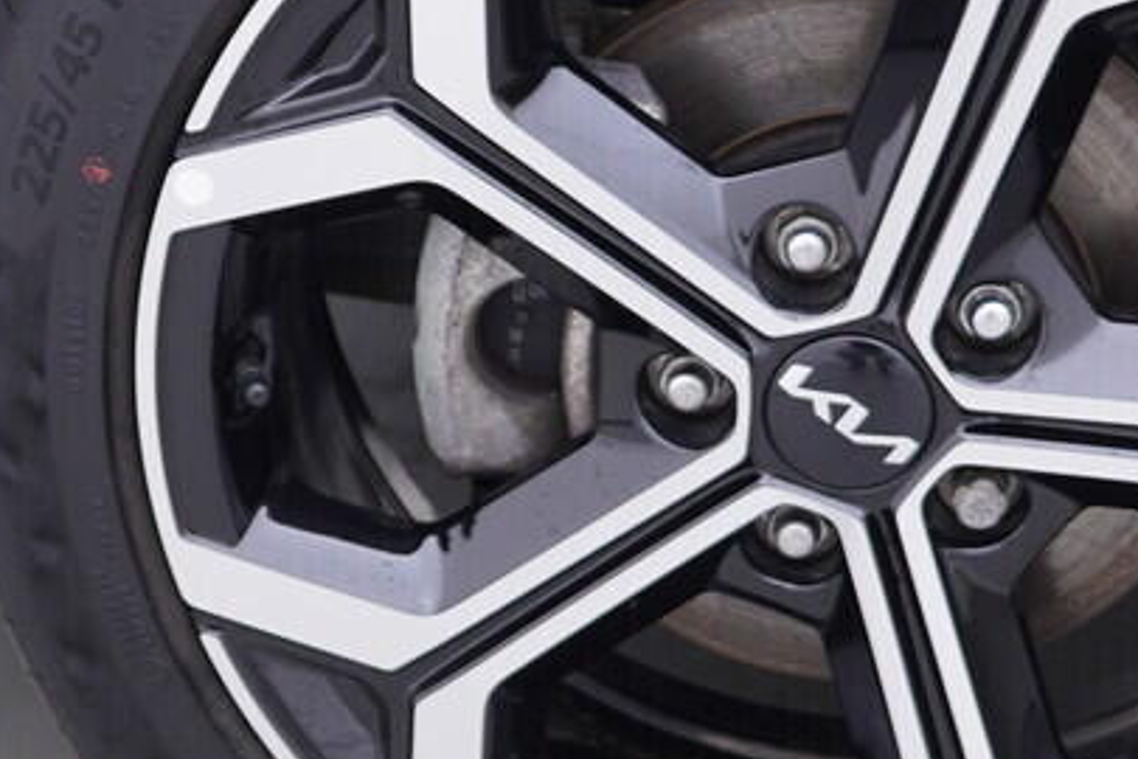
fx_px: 4046
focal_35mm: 128
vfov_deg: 10.7
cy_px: 551
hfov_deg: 16.0
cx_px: 641
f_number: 3.2
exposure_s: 1/50
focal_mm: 24
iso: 125
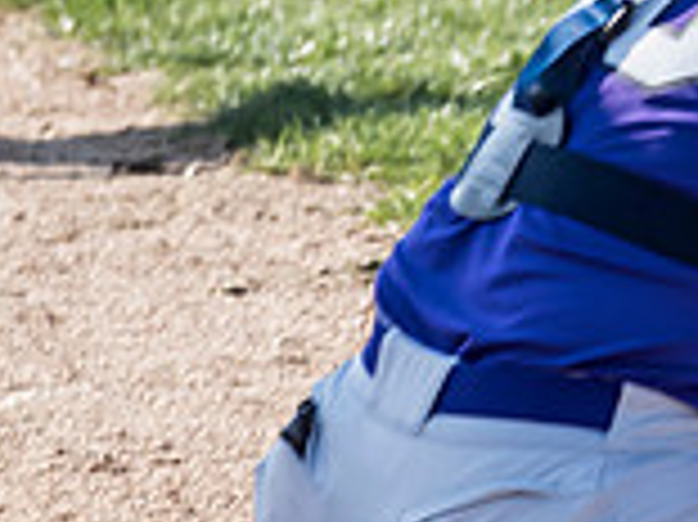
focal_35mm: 1143
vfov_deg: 1.3
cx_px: 1384
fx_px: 23030
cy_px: -38
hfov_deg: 1.7
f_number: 5
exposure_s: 1/1000
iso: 400
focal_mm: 111
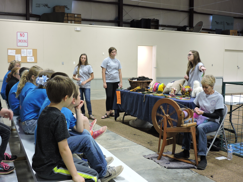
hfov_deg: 43.9
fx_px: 302
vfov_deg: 33.6
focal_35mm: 43
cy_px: 91
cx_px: 122
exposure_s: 1/20
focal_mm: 7.7
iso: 400
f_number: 3.4
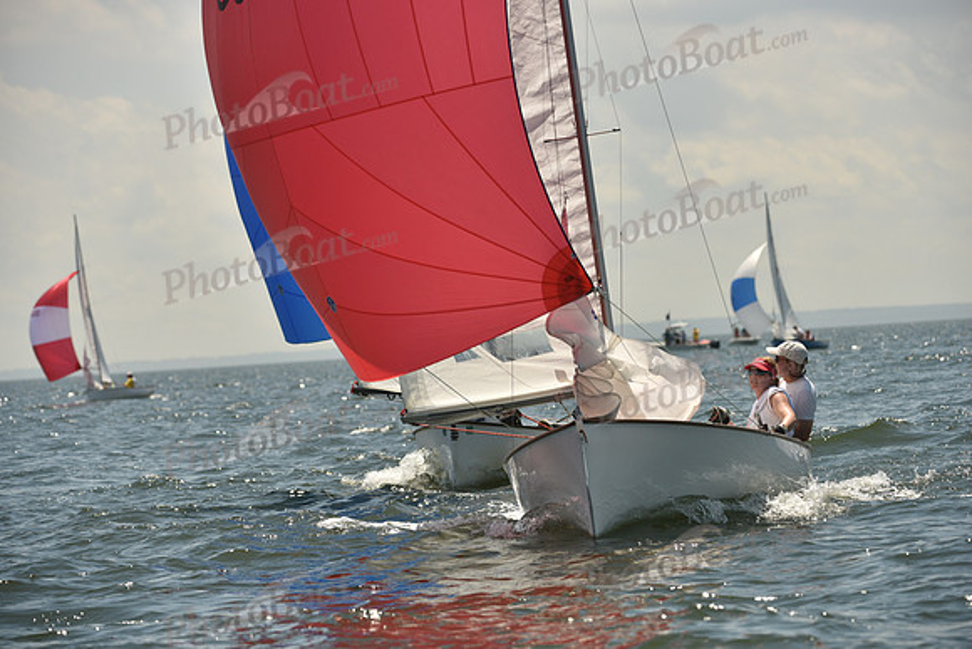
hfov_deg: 10.3
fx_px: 5401
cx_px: 486
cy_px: 324
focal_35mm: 200
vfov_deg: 6.9
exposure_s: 1/2000
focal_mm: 200
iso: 250
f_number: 5.6
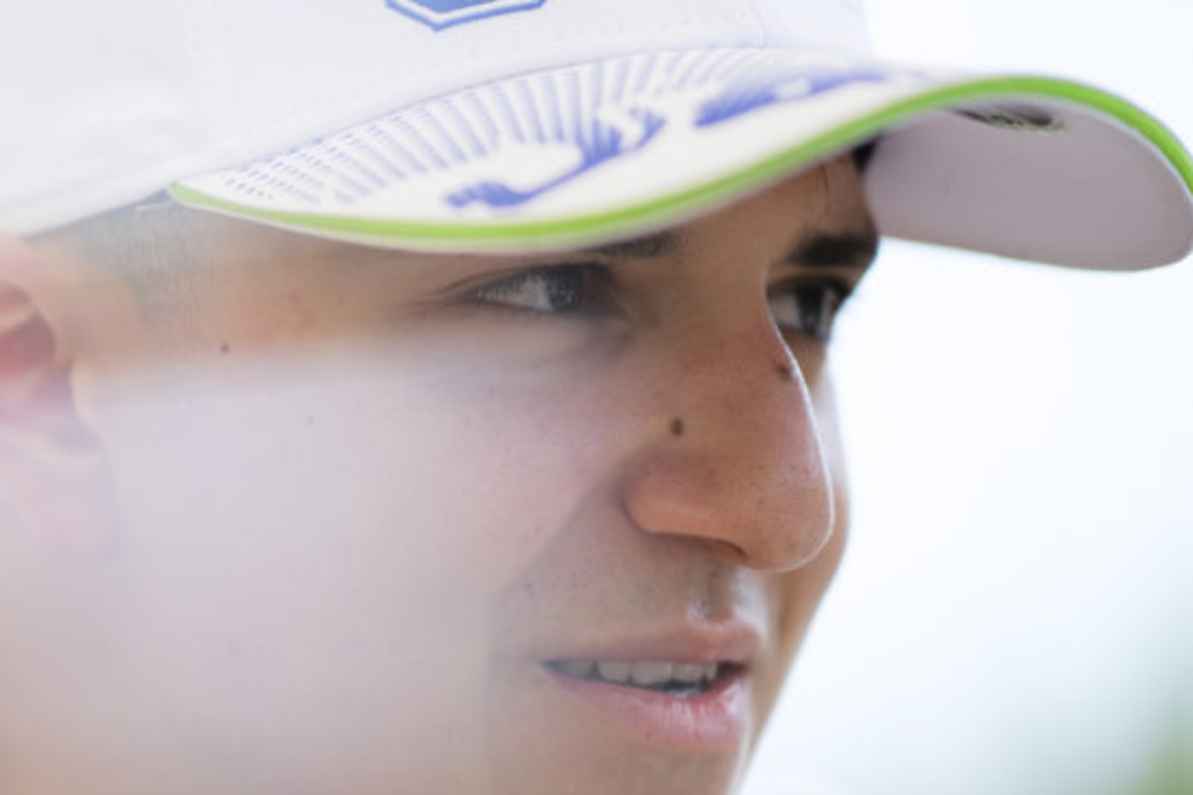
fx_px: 6528
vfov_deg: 7.0
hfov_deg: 10.4
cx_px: 111
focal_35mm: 197
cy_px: 390
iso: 100
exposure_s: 1/2500
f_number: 1.4
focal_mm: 105
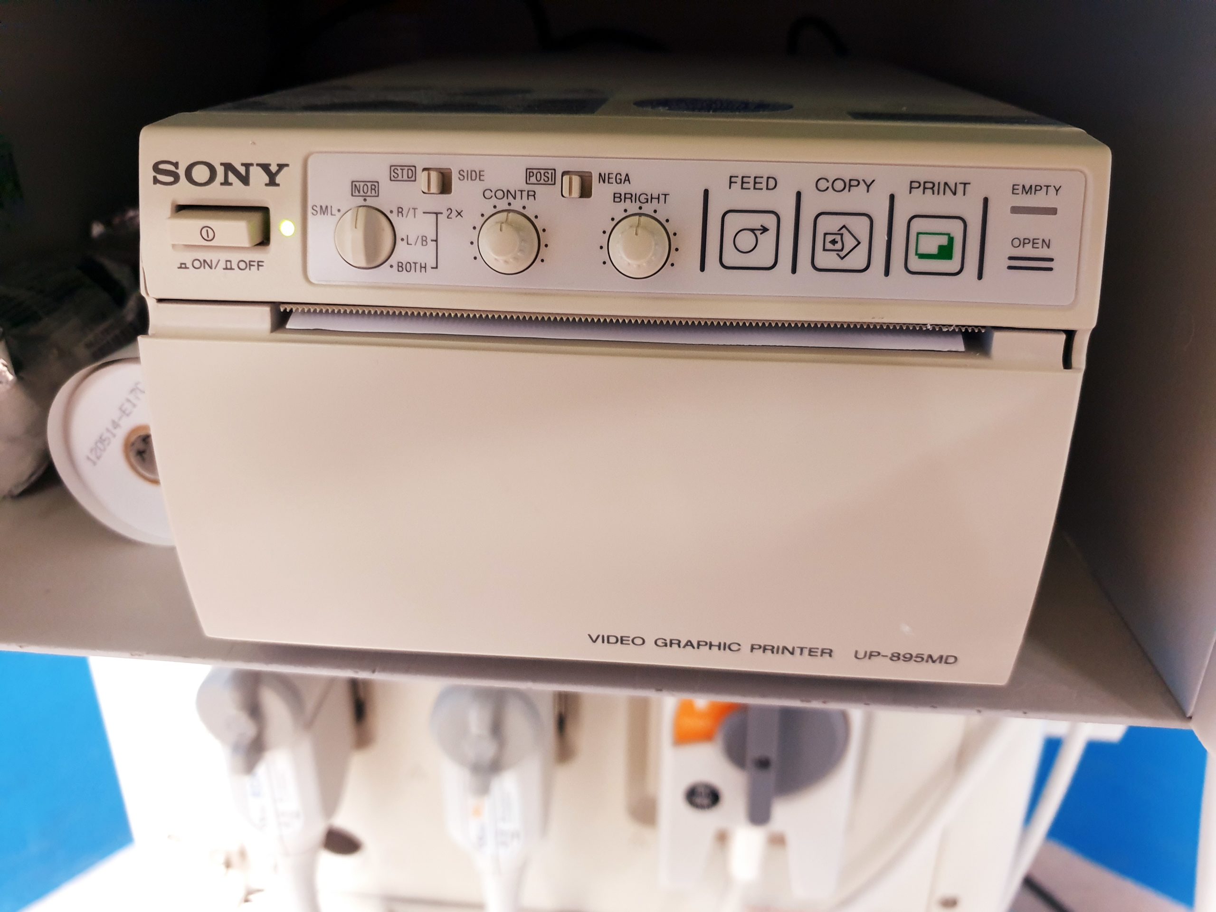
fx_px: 913
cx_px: 608
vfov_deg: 53.1
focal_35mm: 26
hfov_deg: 67.3
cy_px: 456
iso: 320
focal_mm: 4.3
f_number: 1.5
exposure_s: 1/25
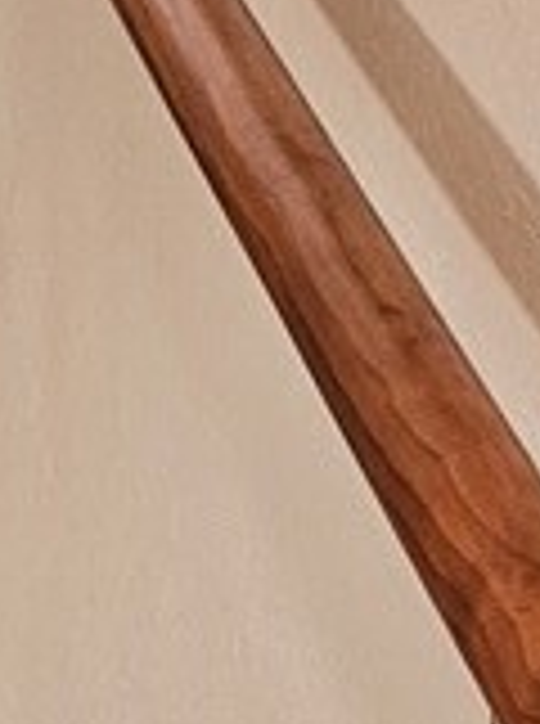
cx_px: -806
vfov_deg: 12.1
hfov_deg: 8.7
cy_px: 1187
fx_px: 3195
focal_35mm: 153
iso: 640
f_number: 1.8
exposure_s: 1/120
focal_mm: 5
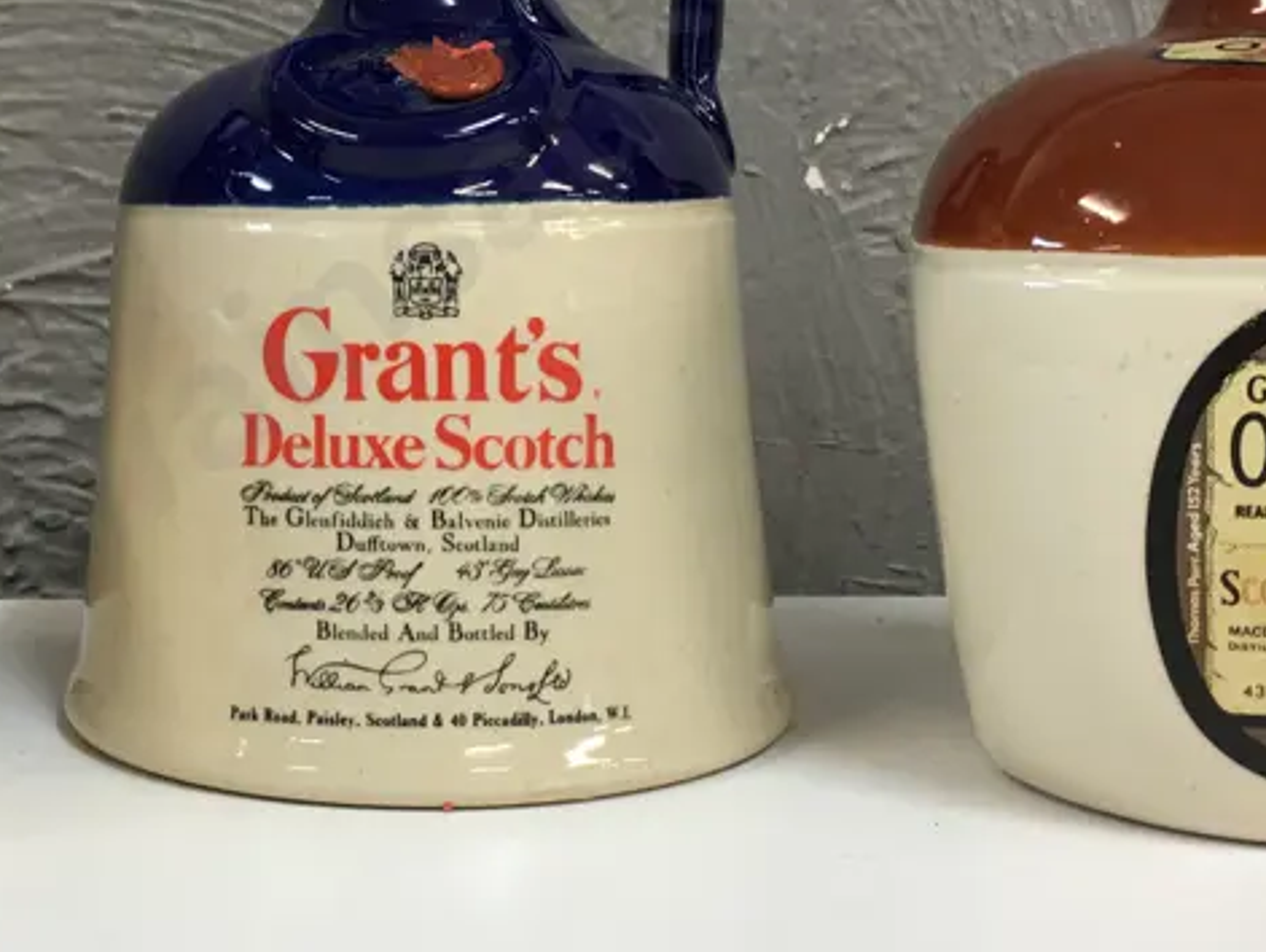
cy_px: 274
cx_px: 400
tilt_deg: -1.7
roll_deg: -0.5
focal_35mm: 63
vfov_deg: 23.2
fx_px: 2306
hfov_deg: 30.4
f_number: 2.2
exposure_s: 1/17
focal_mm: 4.15
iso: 32
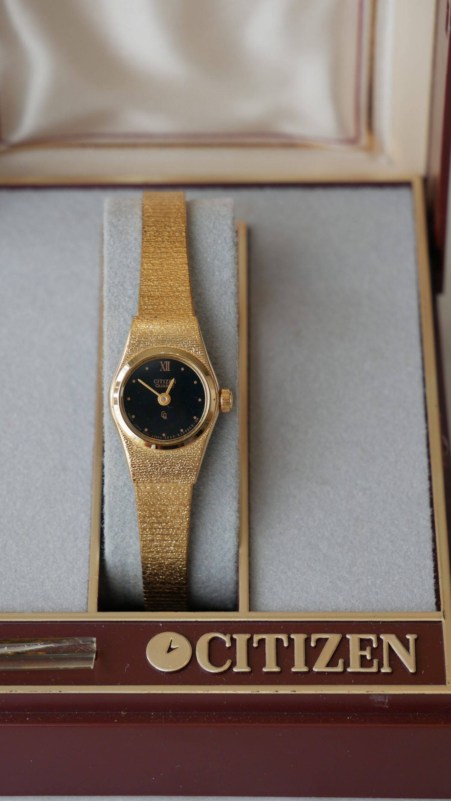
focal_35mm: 114
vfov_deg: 18.8
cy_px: 400
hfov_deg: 10.6
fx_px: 2423
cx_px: 166
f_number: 5.6
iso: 200
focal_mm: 52
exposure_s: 1/125
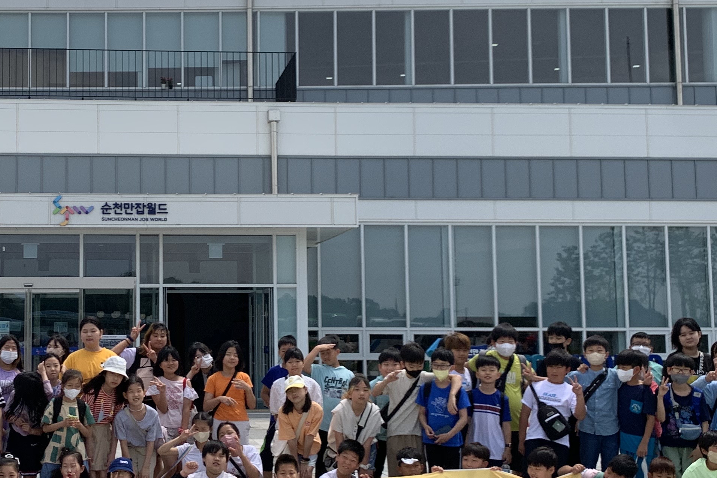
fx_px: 1135
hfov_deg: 34.4
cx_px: 195
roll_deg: +0.3
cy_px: 241
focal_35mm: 57
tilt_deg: +4.0
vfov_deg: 23.8
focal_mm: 4.25
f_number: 1.8
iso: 25
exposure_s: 1/2421
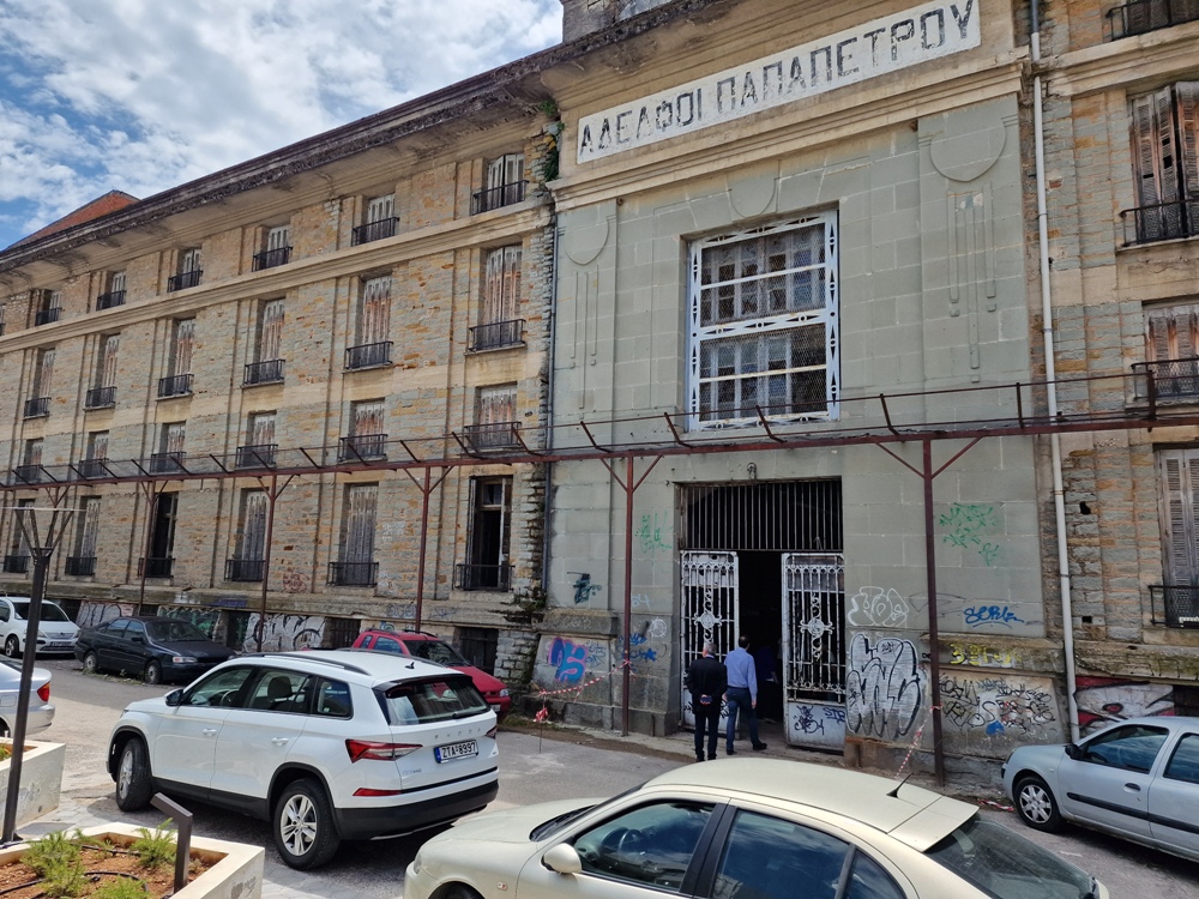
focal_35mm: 23
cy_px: 450
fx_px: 797
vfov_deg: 58.9
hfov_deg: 73.9
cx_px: 600
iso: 50
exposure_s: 1/1224
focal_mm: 6.4
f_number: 1.8
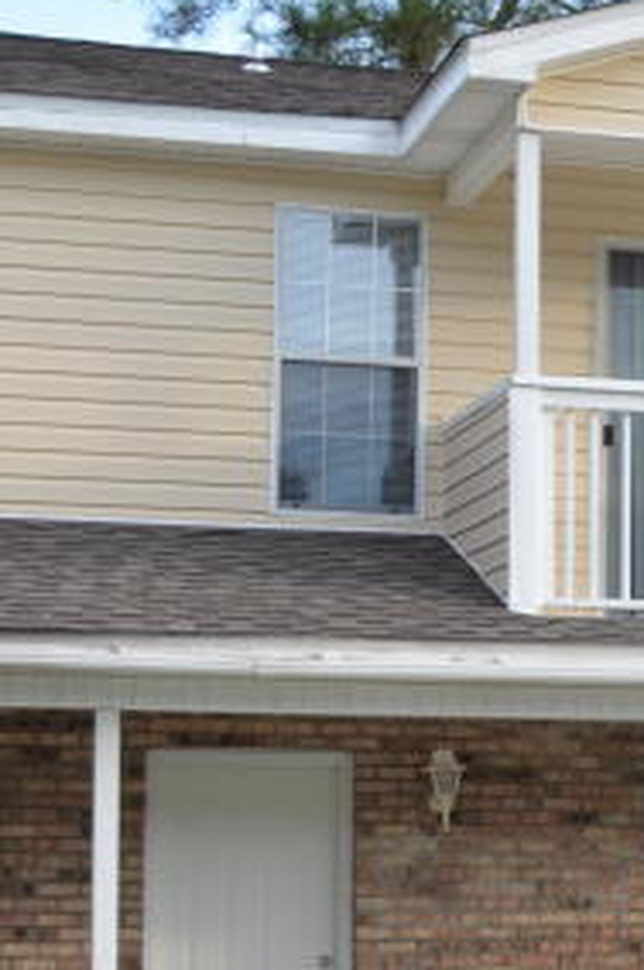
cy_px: 696
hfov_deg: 11.9
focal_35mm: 111
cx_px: 856
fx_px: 2993
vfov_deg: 18.3
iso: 220
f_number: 5.6
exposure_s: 1/125
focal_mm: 29
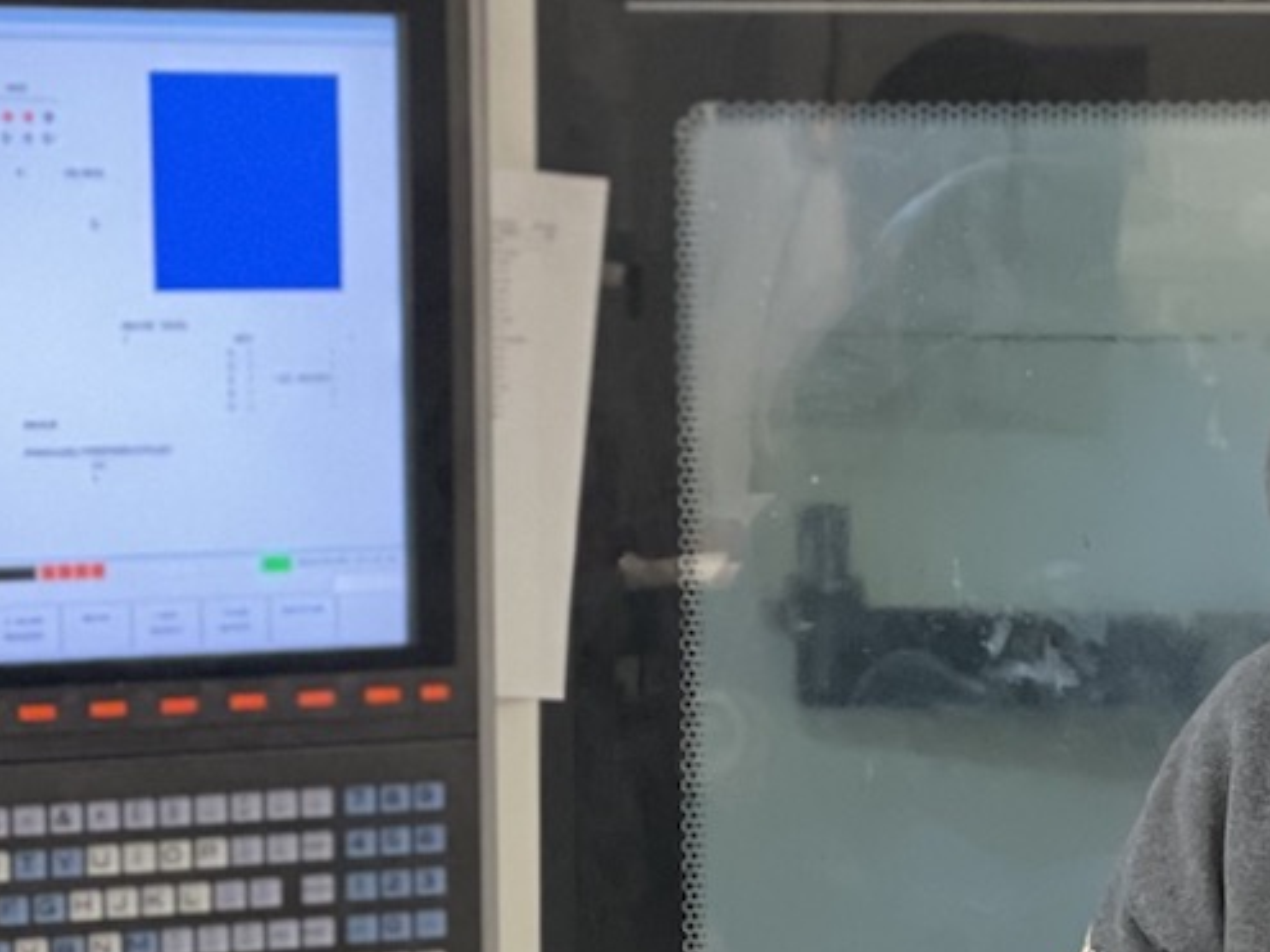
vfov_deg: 11.8
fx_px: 4622
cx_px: 1108
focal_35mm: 126
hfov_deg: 15.5
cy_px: 536
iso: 250
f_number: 2
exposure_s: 1/40
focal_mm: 6
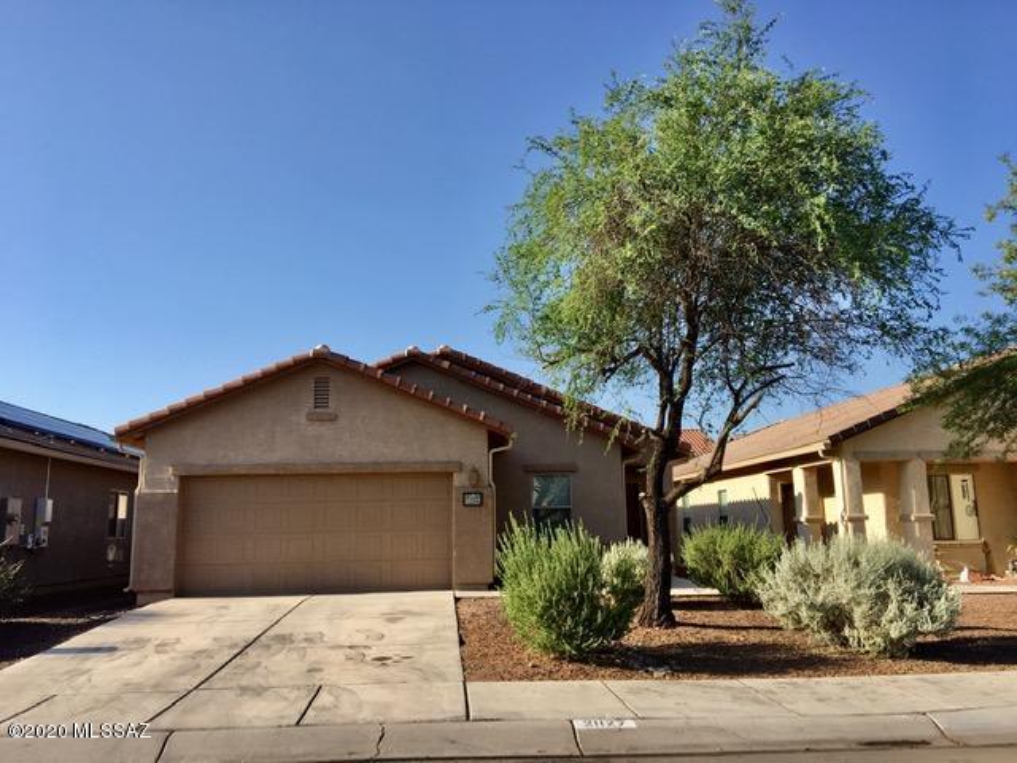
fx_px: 852
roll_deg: +0.6
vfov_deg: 48.2
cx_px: 508
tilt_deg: +10.2
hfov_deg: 61.7
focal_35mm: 29
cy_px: 382
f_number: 2.2
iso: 25
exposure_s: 1/1115
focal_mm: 4.15
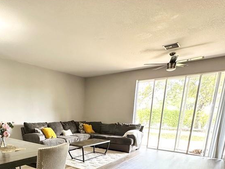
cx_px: 70
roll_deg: -0.2
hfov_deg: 65.0
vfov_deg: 47.6
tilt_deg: -12.9
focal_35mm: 26
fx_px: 169
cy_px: 153
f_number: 2.2
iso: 200
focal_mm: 2.22
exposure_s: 1/60
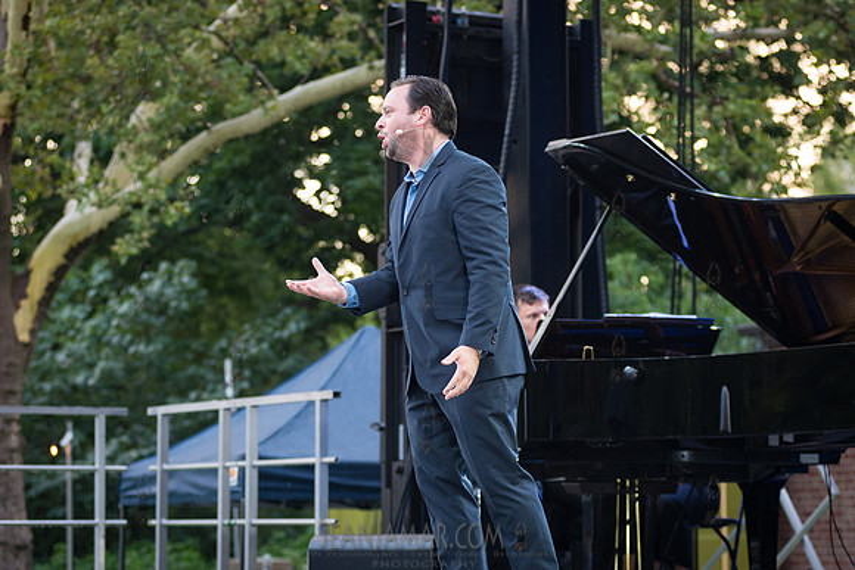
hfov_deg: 18.8
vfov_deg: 12.6
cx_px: 435
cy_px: 256
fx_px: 2588
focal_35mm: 109
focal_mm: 92
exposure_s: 1/320
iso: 1600
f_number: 4
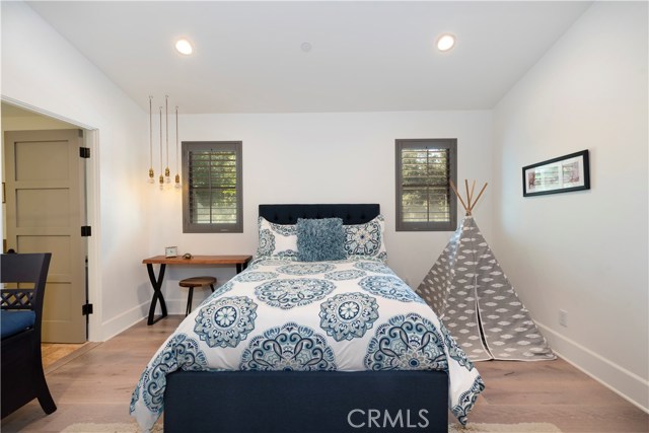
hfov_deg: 100.4
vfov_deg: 77.4
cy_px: 216
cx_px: 324
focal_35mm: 15
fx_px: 270
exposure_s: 1/30
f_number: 8
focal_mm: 15
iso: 125
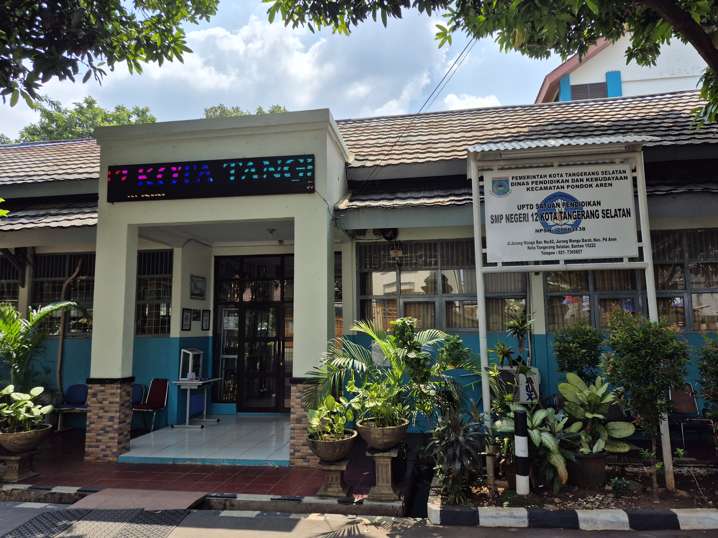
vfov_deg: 58.9
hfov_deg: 73.9
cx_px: 359
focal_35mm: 23
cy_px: 269
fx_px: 477
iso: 25
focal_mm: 5.4
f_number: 1.8
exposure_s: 1/1744
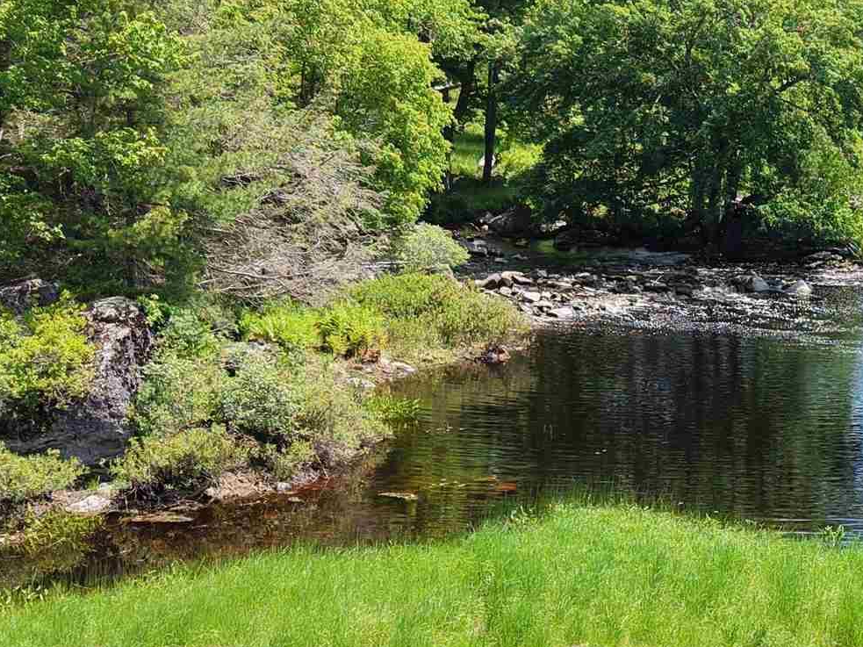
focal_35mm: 75
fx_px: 1870
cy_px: 476
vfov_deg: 19.5
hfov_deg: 25.4
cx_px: 727
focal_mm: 8.67
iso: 360
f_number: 1.8
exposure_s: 1/3000
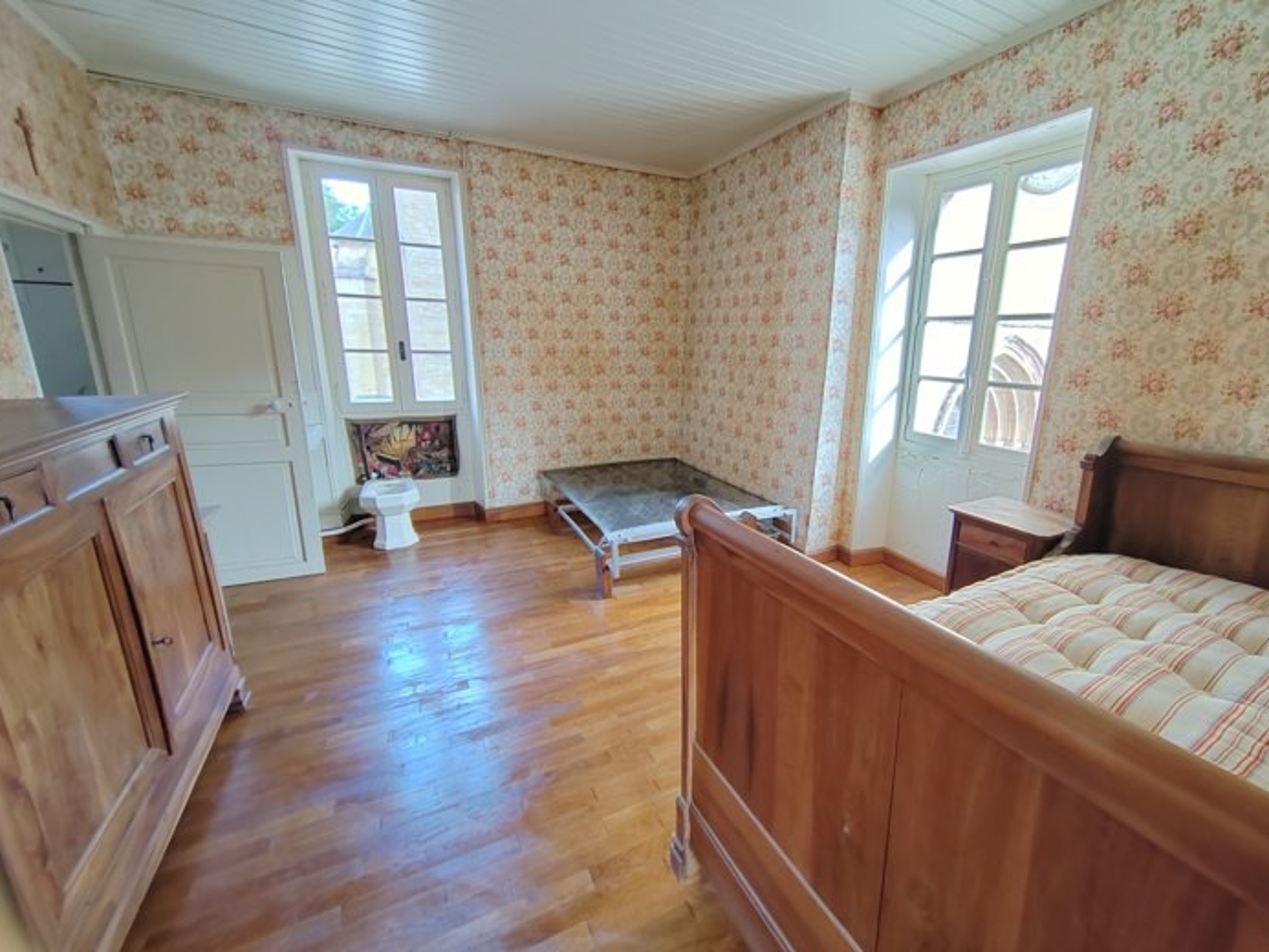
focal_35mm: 15
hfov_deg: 97.8
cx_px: 705
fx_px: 550
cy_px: 476
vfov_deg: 81.8
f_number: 2.2
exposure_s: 1/33
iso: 500
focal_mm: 2.16
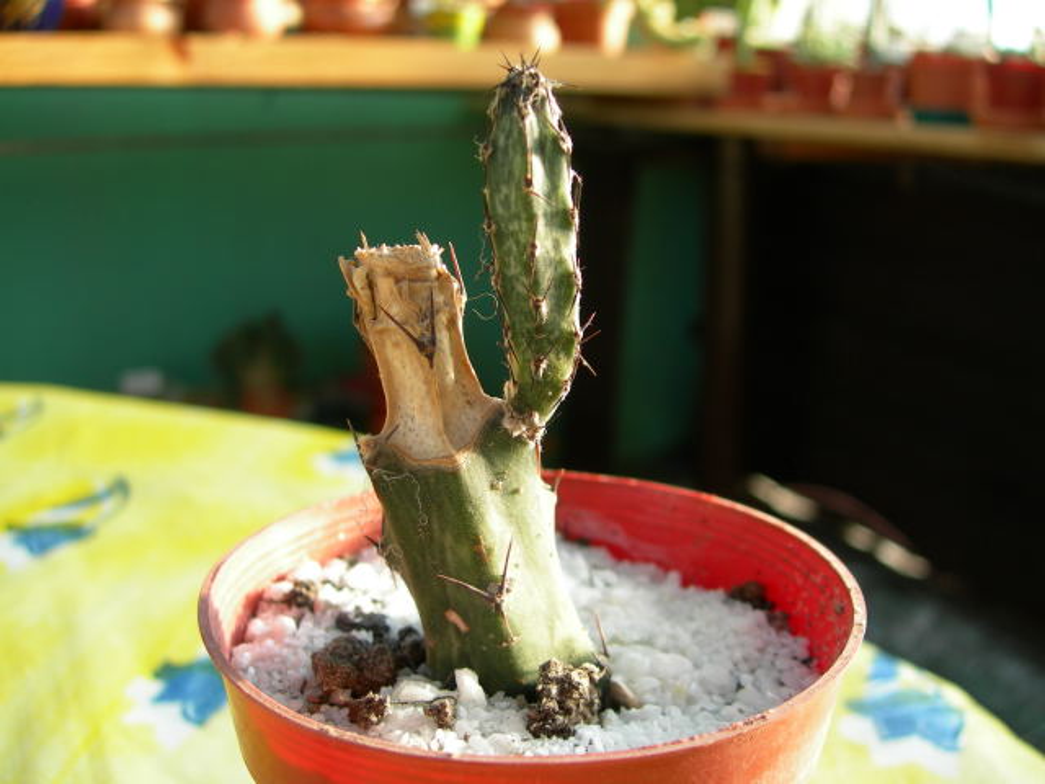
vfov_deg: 37.7
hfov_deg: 49.0
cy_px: 392
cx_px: 522
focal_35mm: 38
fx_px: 1147
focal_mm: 7.8
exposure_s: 1/73.8
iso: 50
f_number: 2.8
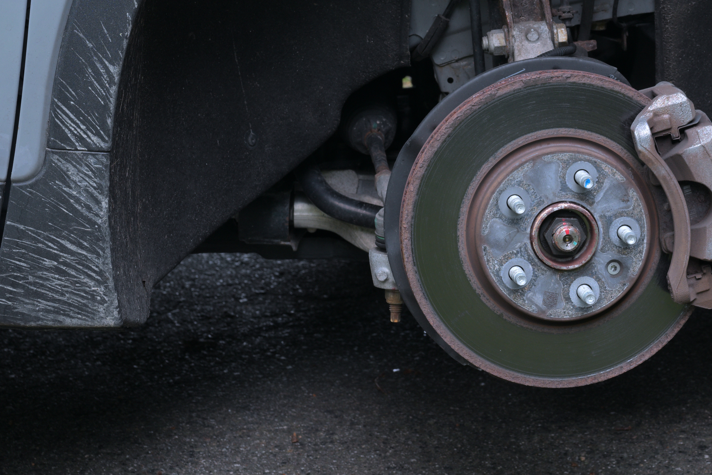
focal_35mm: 141
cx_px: 483
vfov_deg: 9.7
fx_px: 2788
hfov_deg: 14.5
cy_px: 106
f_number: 8
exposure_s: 2
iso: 64
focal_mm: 50
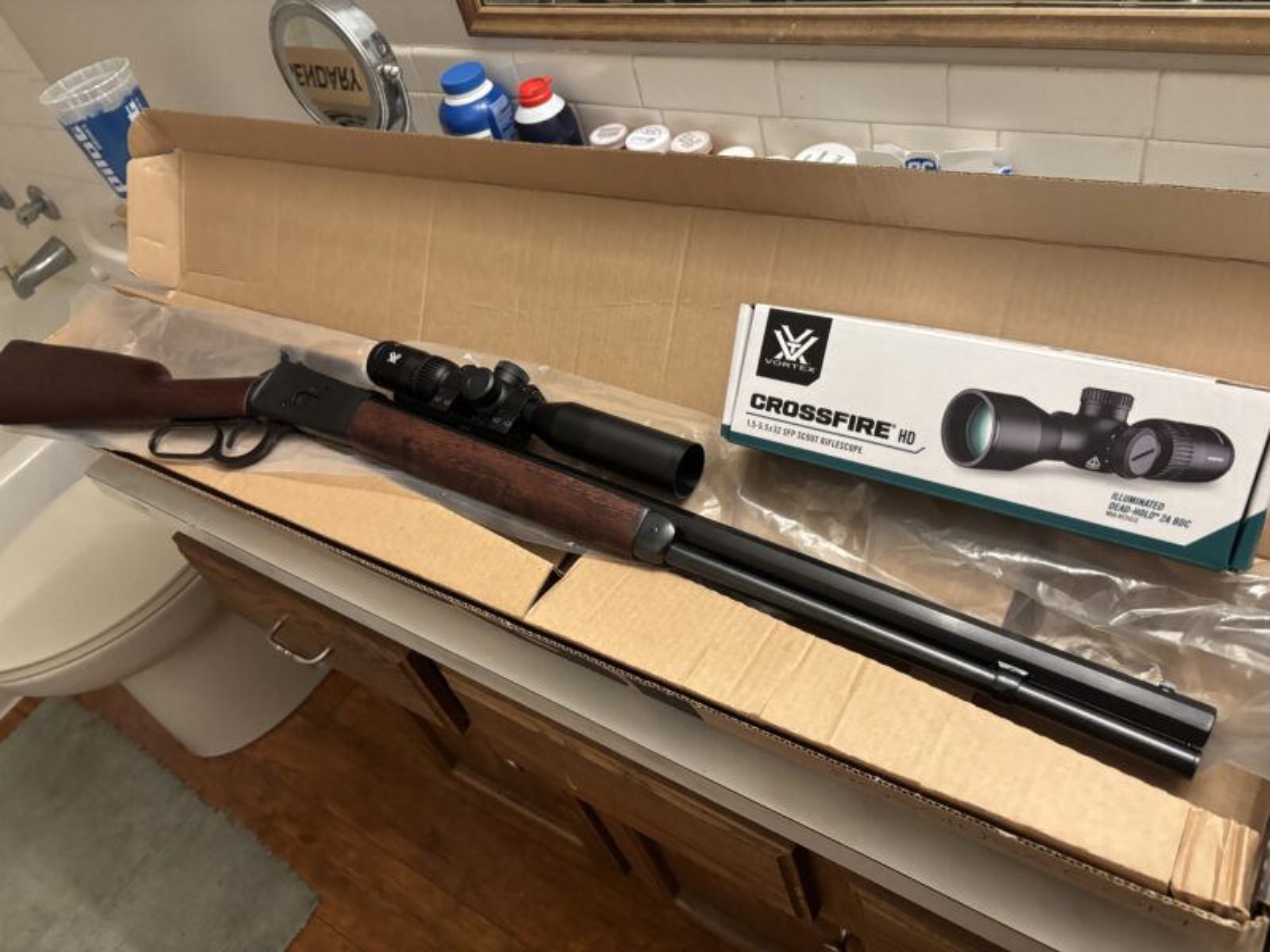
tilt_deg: -44.2
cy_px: 476
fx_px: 954
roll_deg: +18.9
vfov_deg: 53.1
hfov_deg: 67.3
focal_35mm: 26
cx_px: 635
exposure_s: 1/60
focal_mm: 5.96
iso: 500
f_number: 1.6
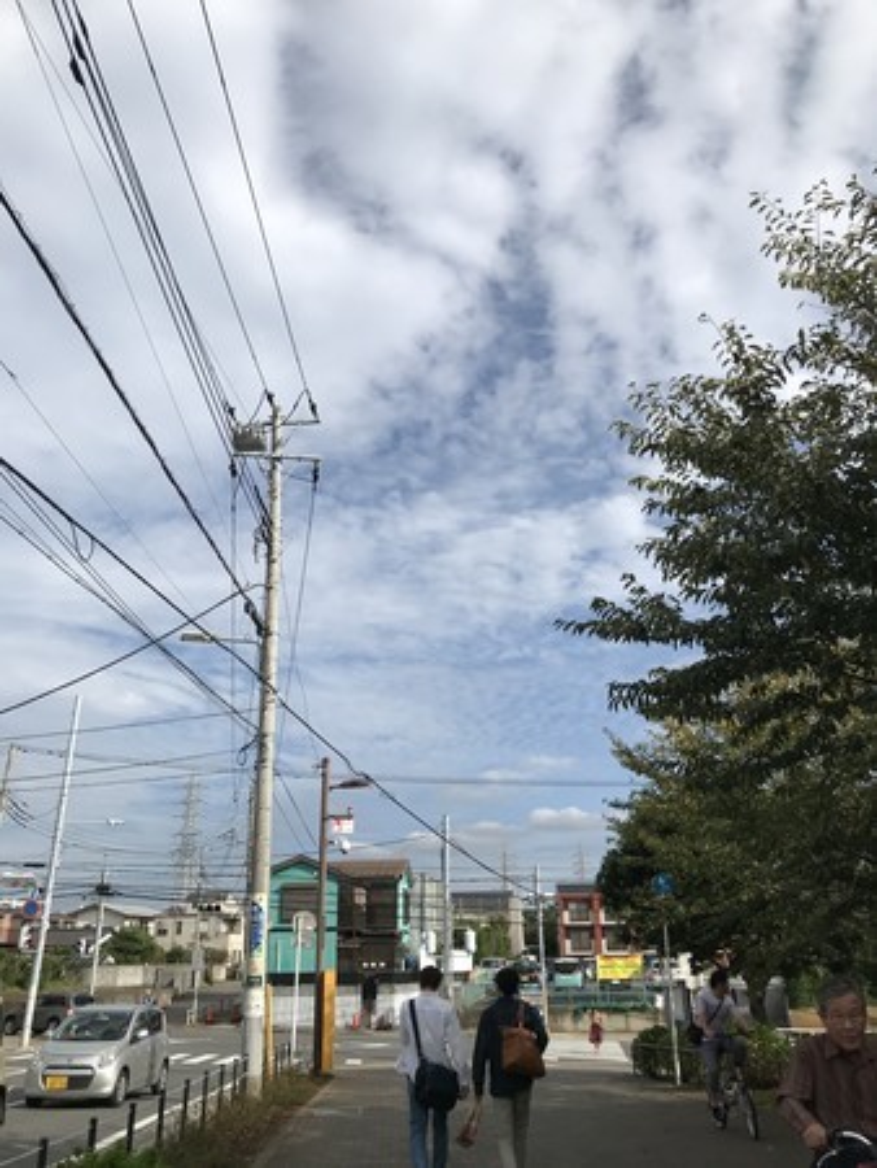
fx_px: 945
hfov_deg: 49.8
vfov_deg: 63.4
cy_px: 584
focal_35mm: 28
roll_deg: +0.2
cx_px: 438
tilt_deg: +22.4
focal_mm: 3.99
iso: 20
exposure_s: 1/4367
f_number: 1.8
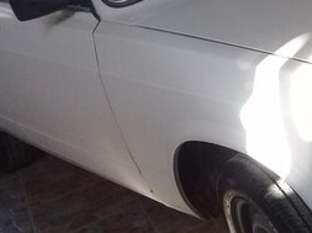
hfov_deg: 22.3
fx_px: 729
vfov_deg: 18.2
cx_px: 371
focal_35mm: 81
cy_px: 100
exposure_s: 1/33
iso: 125
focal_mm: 3.3
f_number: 2.2
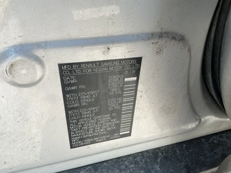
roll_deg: -3.1
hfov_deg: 63.4
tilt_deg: -39.7
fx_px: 187
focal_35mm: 28
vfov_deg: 49.7
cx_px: 116
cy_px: 86
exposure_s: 1/136
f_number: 1.8
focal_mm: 3
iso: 16
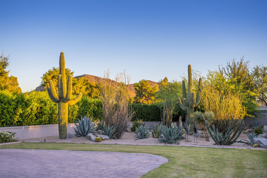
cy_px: 89
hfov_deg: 48.5
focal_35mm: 40
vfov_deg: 33.4
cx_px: 134
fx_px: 297
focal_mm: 40
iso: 800
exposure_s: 1/320
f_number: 7.1
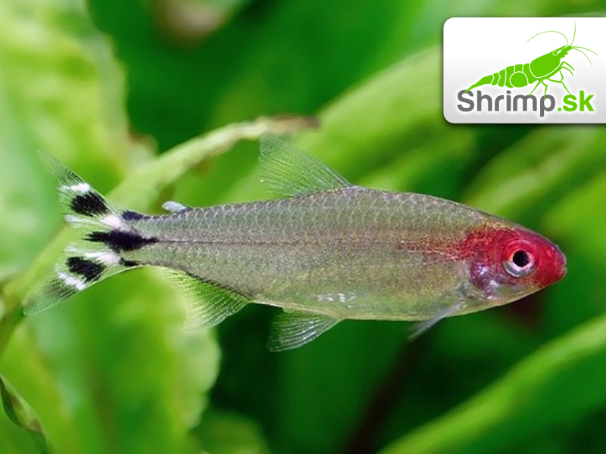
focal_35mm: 36
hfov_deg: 51.4
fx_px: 630
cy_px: 227
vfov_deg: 39.7
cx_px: 303
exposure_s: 1/40
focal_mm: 6
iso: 80
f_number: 3.2
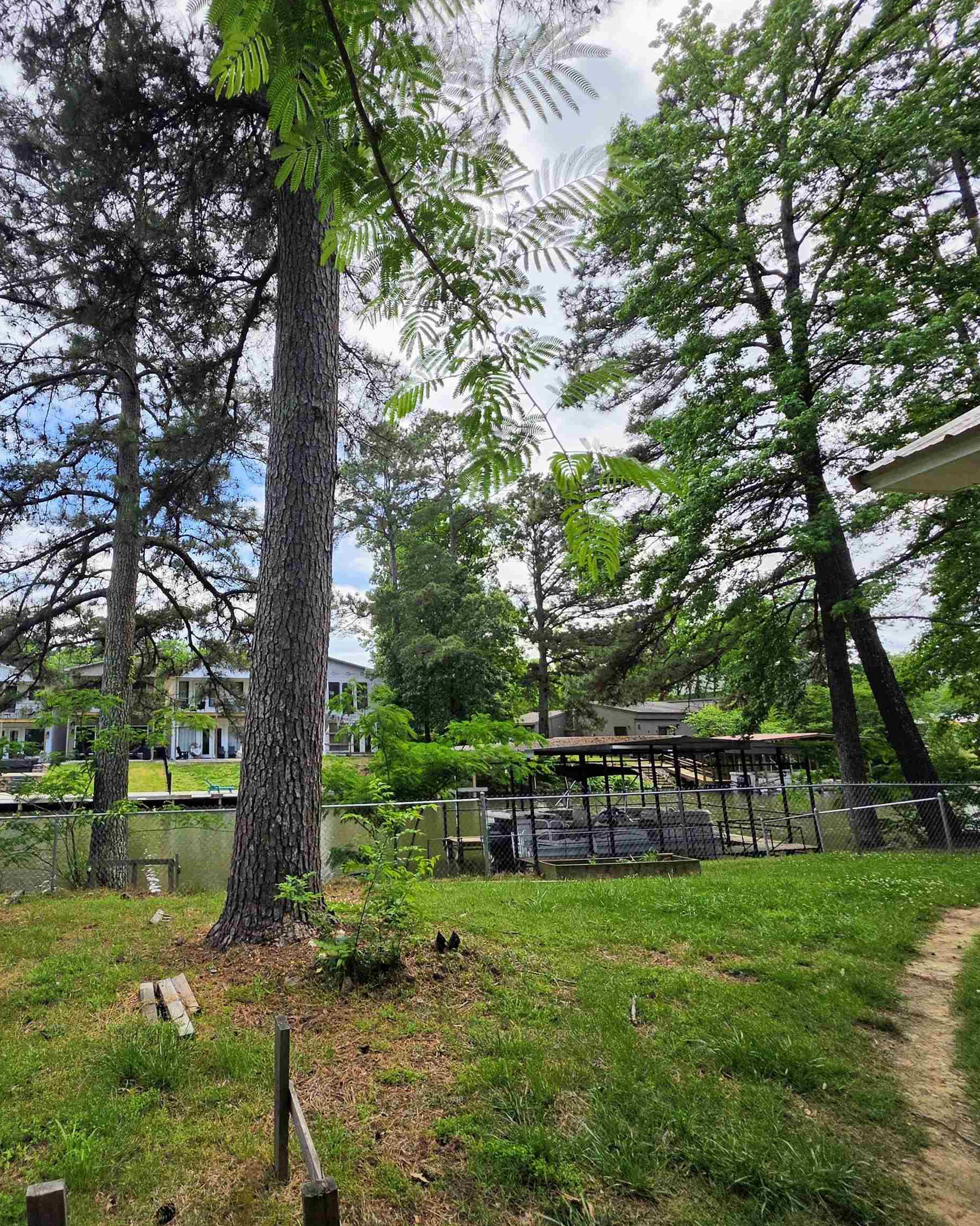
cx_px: 296
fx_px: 616
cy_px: 613
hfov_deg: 73.6
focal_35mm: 17
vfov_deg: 89.6
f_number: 1.9
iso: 50
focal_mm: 2.2
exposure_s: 1/2000
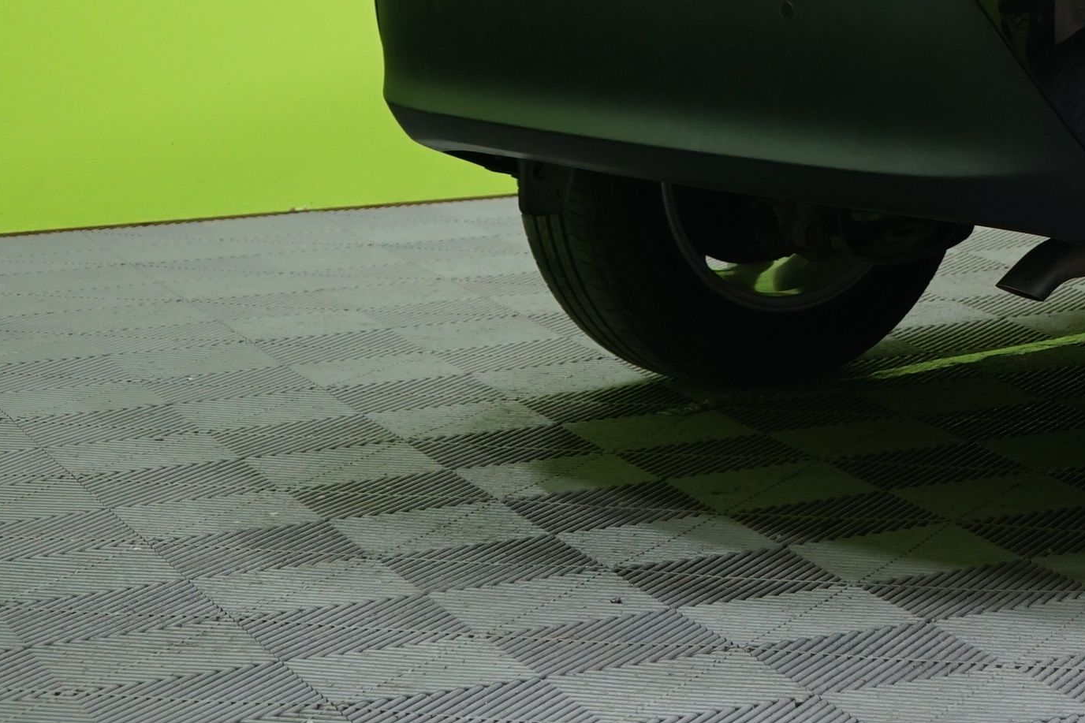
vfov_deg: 10.9
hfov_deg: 15.6
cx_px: 1536
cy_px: -233
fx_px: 3706
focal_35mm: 123
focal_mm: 43
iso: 800
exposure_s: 1/20
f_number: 5
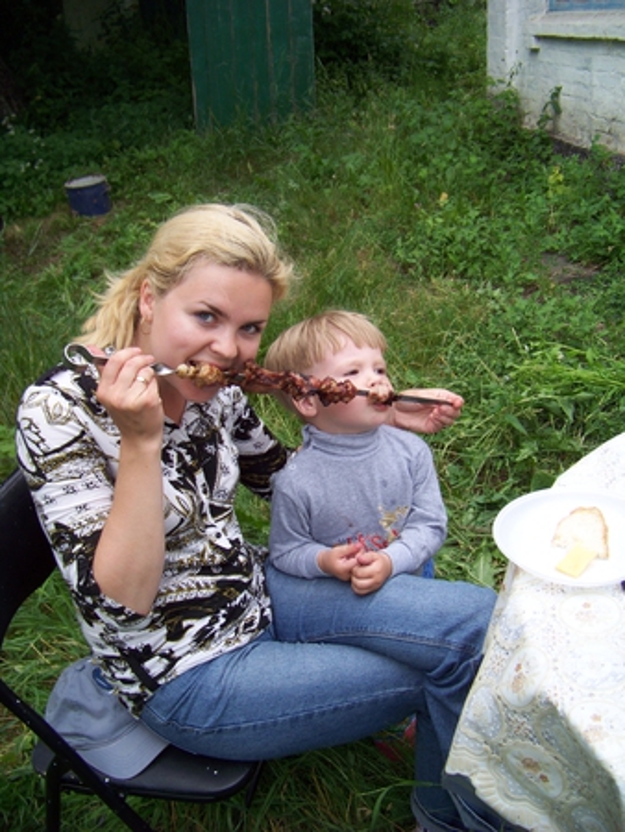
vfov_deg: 51.3
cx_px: 312
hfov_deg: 39.7
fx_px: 866
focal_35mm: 36
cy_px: 416
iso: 67
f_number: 2.8
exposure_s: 1/320
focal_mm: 5.85
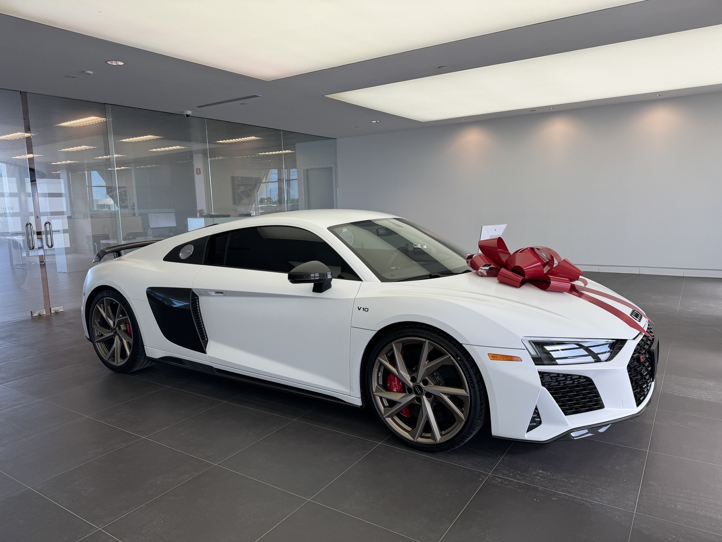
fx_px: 501
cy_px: 271
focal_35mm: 24
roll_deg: +2.2
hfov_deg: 71.6
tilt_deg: -8.2
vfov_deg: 56.8
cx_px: 361
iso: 80
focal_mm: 6.76
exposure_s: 1/379
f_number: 1.78
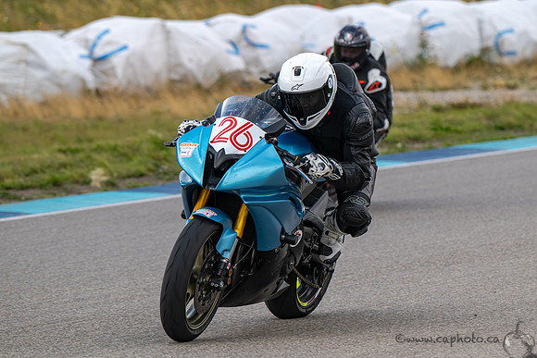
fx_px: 4649
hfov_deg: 6.6
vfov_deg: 4.4
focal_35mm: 312
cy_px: 158
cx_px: 333
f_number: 5.6
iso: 450
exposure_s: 1/1250
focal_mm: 250
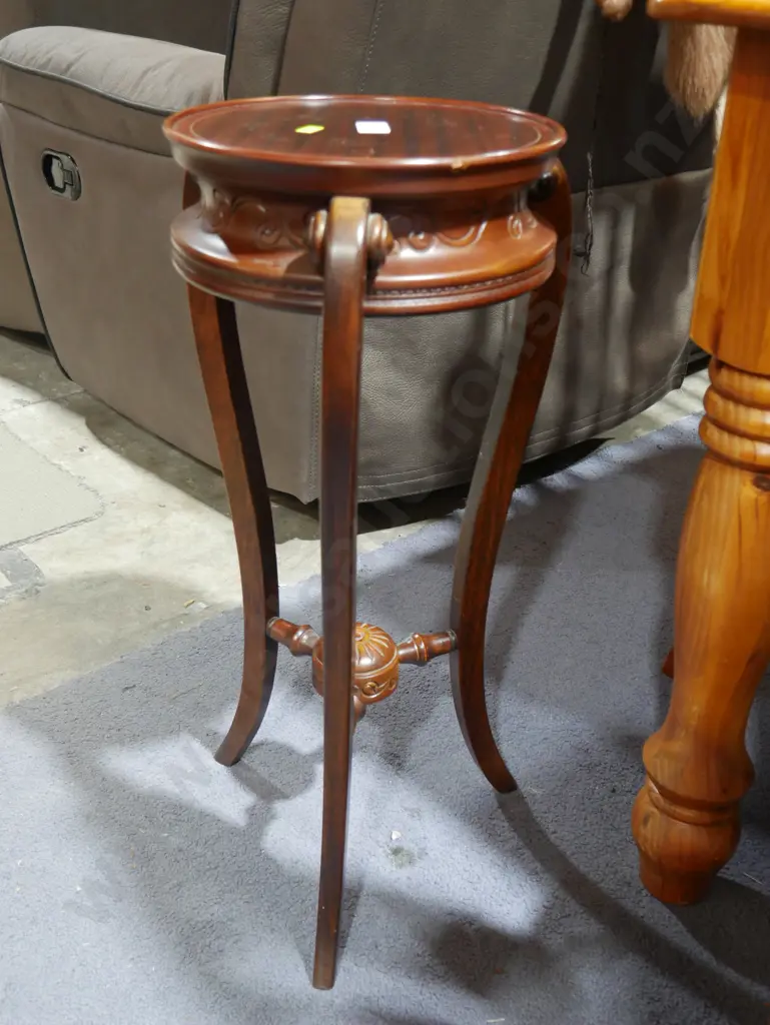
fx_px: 1067
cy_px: 512
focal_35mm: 36
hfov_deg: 39.7
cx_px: 385
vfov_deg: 51.3
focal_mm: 18
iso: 2000
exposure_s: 1/60
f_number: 4
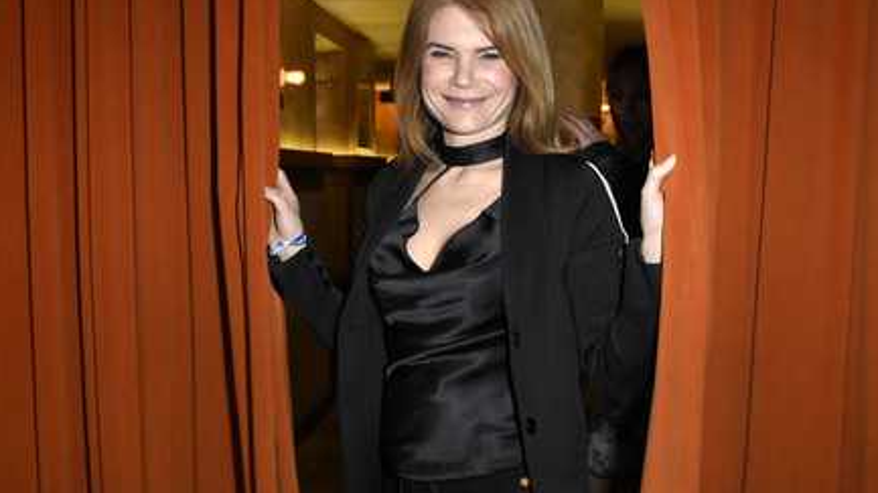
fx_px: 838
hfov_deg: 55.3
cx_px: 449
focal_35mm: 36
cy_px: 231
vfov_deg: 32.8
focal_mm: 22
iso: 3200
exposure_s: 1/60
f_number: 6.3
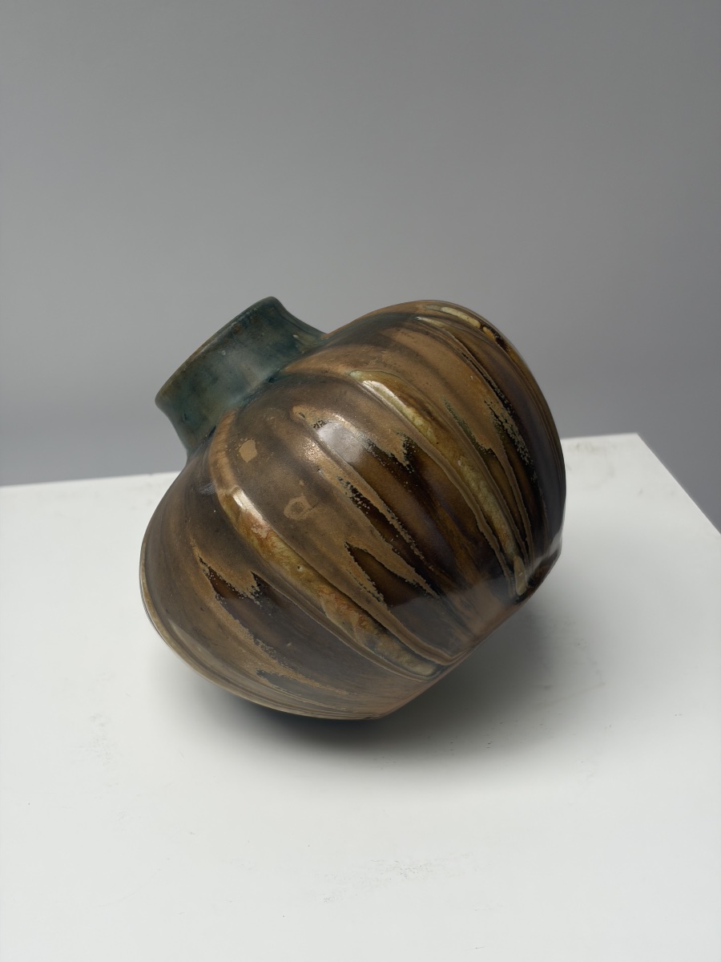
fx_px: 1444
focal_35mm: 52
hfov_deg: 28.0
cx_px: 360
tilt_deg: -28.4
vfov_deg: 36.8
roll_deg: -0.9
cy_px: 481
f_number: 1.6
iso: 25
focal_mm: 5.96
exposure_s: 1/167
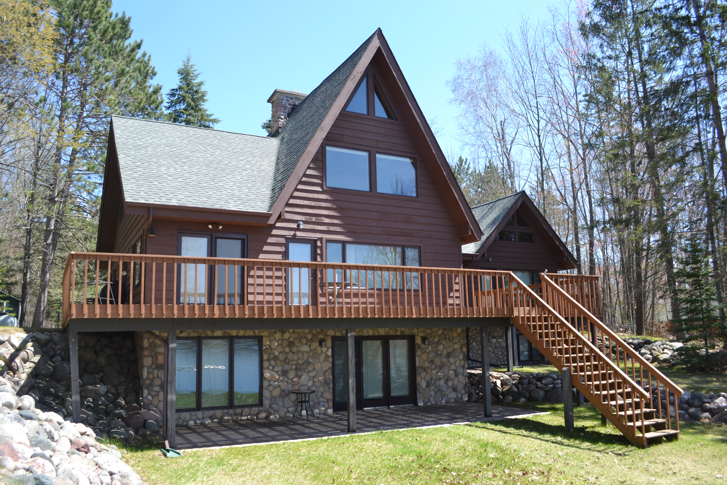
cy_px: 242
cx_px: 364
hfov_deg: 67.4
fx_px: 545
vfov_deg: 47.9
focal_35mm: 27
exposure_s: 1/125
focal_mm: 18
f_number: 5.6
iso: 100
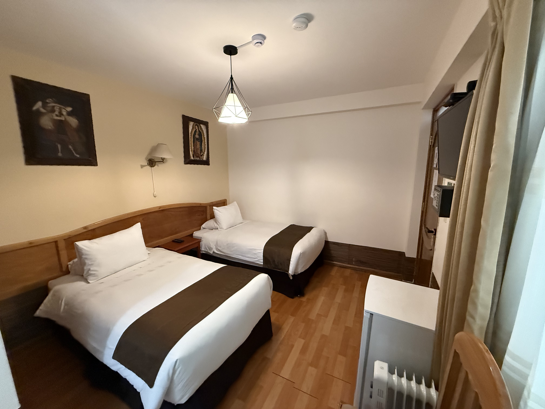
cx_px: 272
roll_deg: +1.0
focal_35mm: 14
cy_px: 204
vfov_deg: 85.7
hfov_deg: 102.1
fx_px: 220
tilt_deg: -9.6
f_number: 2.2
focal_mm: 2.22
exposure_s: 1/60
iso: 800
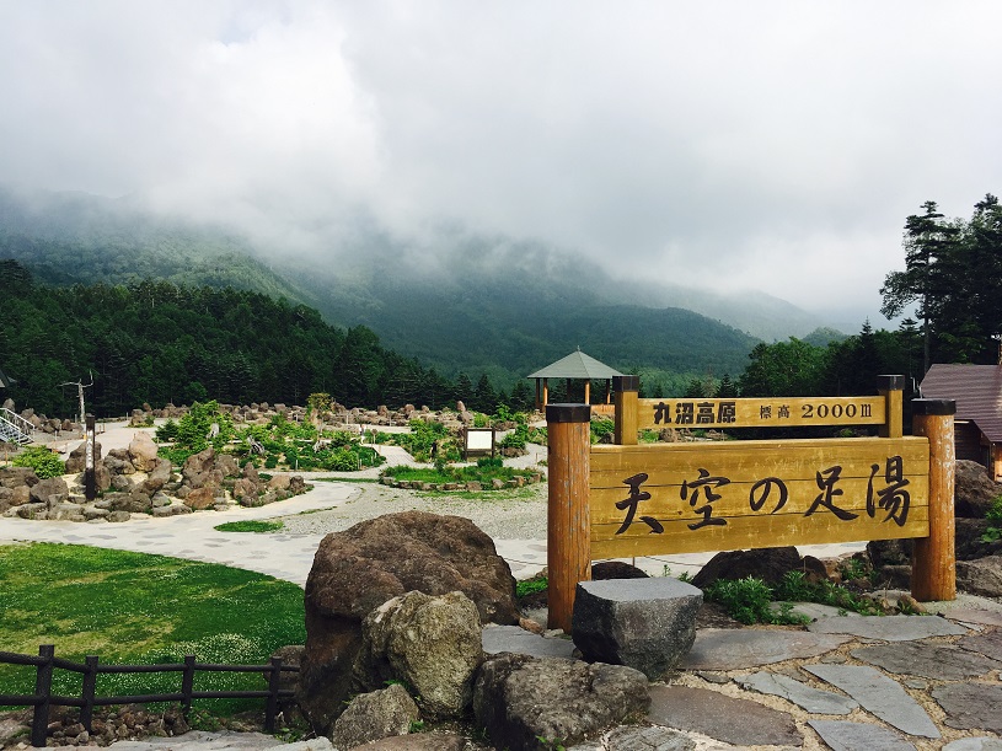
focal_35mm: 29
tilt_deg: +0.0
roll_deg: +0.3
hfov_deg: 61.7
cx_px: 501
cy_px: 376
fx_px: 839
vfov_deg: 48.2
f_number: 2.2
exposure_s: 1/1603
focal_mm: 4.15
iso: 25
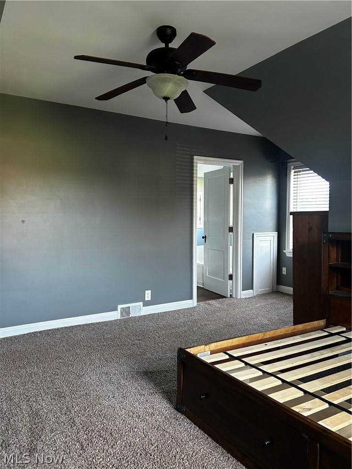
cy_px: 234
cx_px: 176
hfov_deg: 53.1
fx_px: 353
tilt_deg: -1.6
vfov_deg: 67.3
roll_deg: +0.0
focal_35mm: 26
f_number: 1.5
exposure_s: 1/60
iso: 250
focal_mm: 5.7
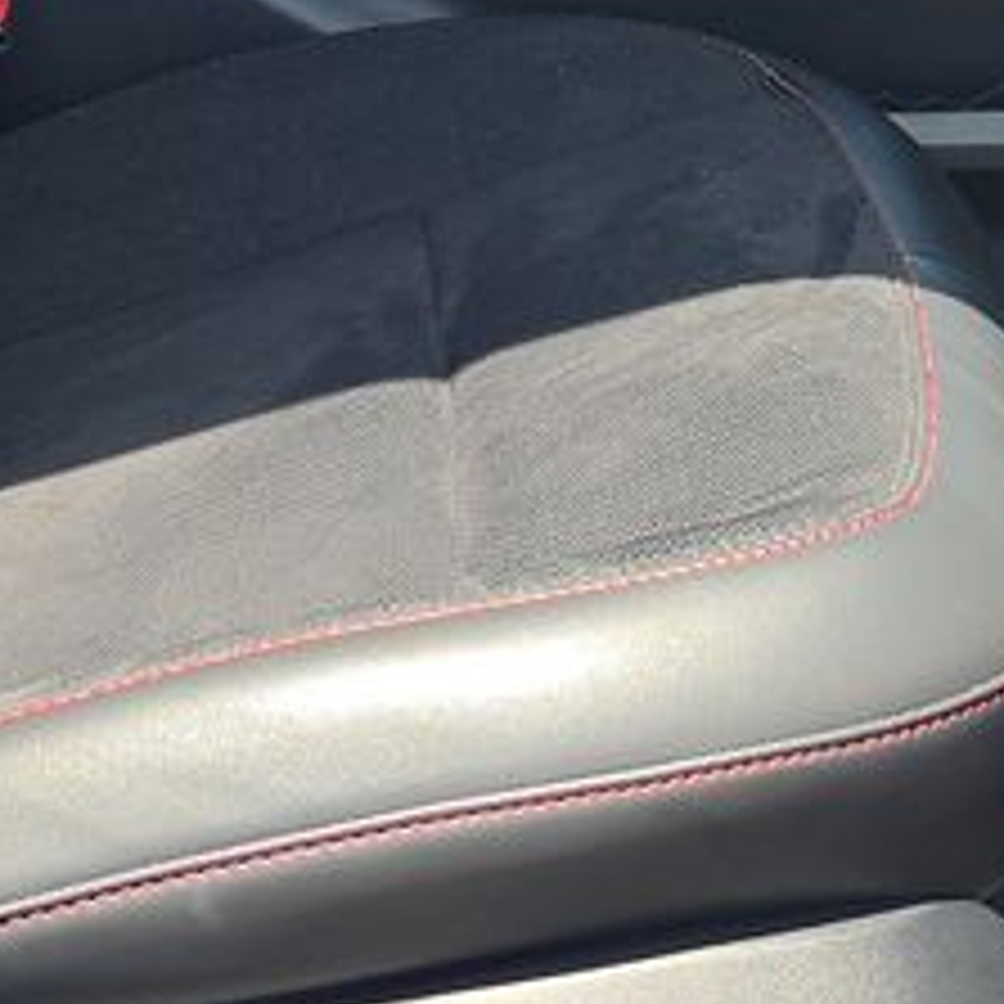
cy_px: -378
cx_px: 1351
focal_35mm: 146
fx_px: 4791
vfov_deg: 11.6
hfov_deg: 11.6
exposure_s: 1/249
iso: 15
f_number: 1.4
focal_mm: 6.5
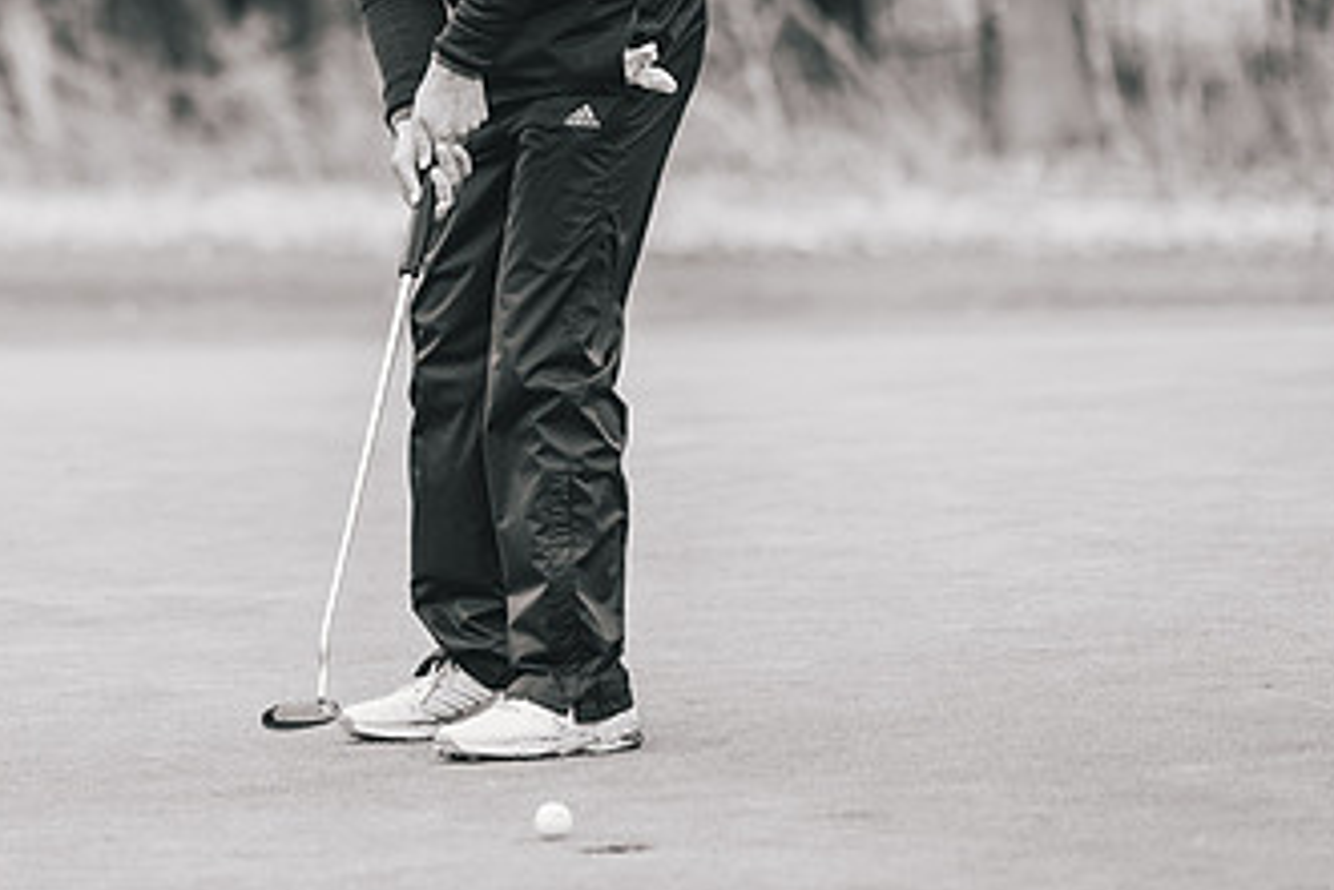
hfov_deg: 7.2
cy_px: 152
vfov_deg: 4.8
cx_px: 460
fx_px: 10639
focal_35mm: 287
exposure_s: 1/3200
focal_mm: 150
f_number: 2.8
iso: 640
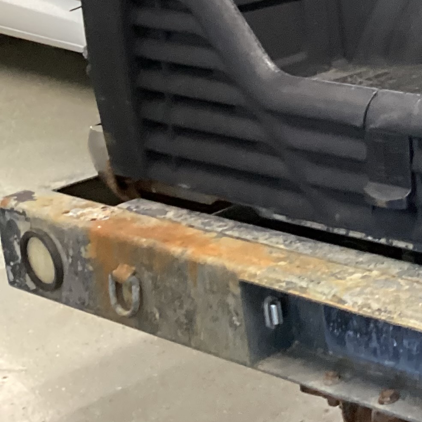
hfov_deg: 16.7
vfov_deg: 18.7
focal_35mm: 91
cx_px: 700
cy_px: 26
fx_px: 1255
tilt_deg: -11.7
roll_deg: +0.6
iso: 250
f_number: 2.4
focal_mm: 3.3
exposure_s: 1/40
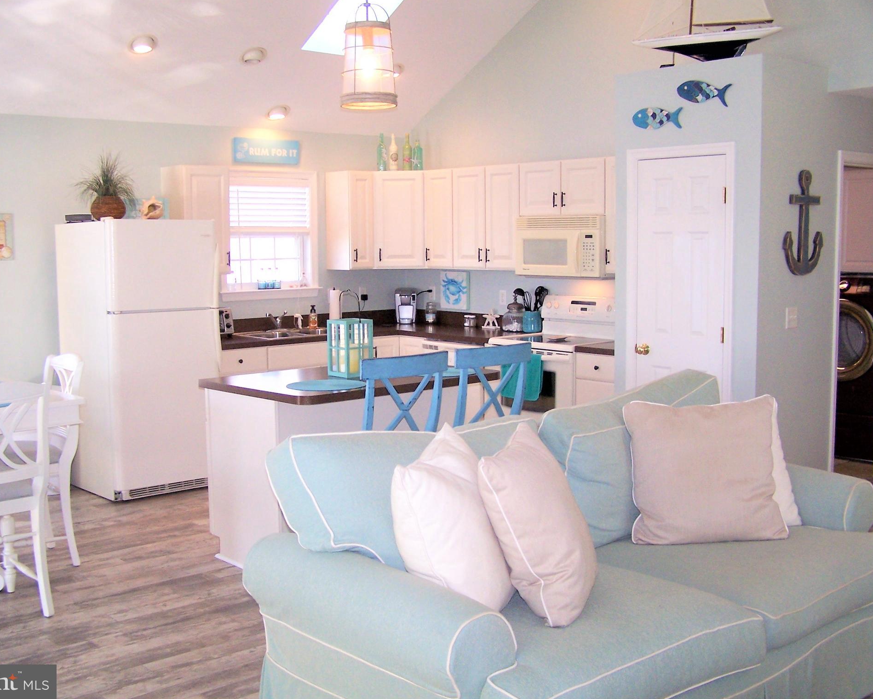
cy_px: 349
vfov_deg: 37.3
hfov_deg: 45.8
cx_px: 412
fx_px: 1034
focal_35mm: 40
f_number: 2.8
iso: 140
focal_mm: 6.3
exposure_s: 1/90
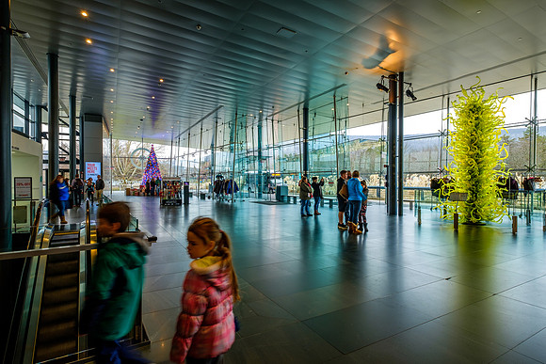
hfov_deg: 90.0
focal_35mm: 18
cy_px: 182
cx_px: 273
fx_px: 273
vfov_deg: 67.4
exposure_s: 1/9
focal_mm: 12
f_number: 8
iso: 200
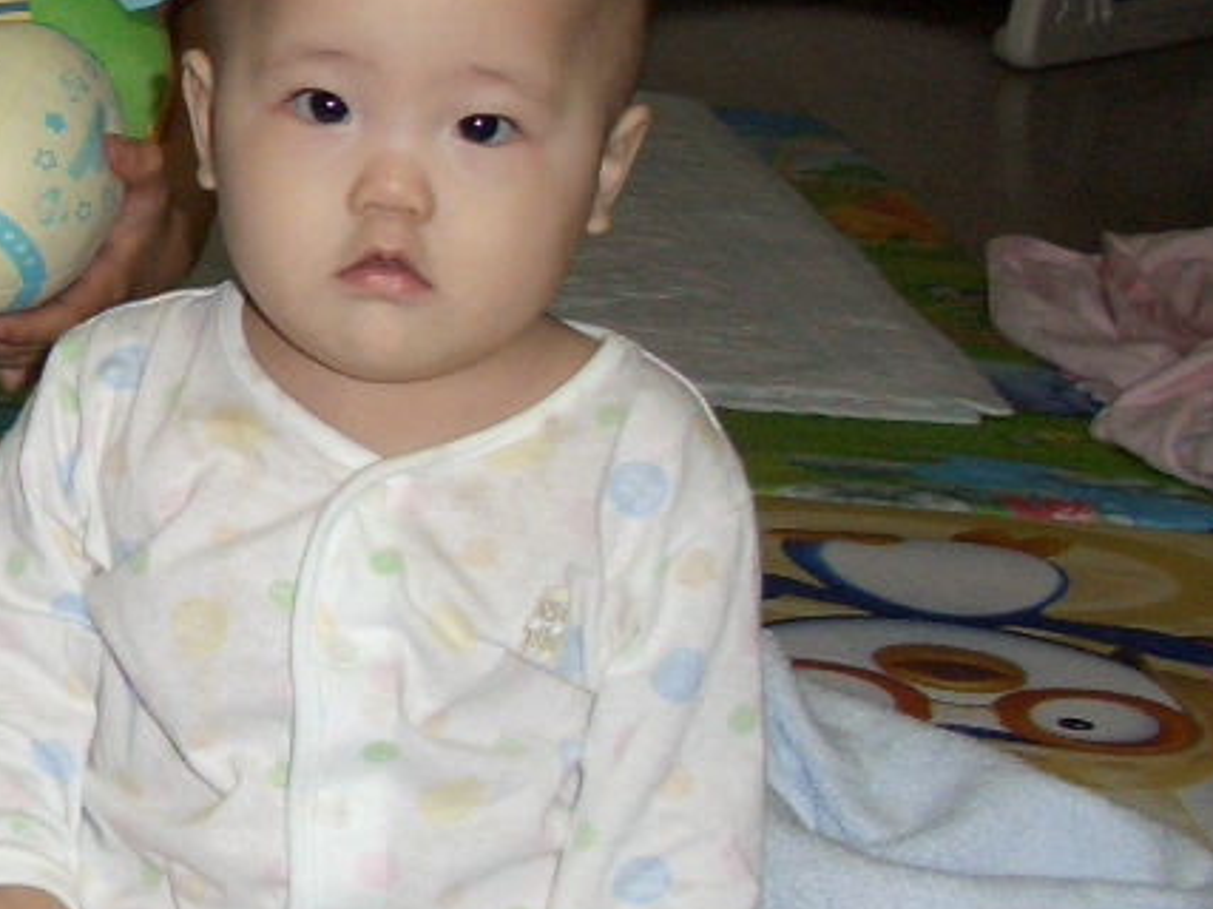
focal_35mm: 99
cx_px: -477
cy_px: 170
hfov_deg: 18.1
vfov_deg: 14.8
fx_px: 3468
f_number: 2.8
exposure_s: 1/60
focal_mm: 7.1
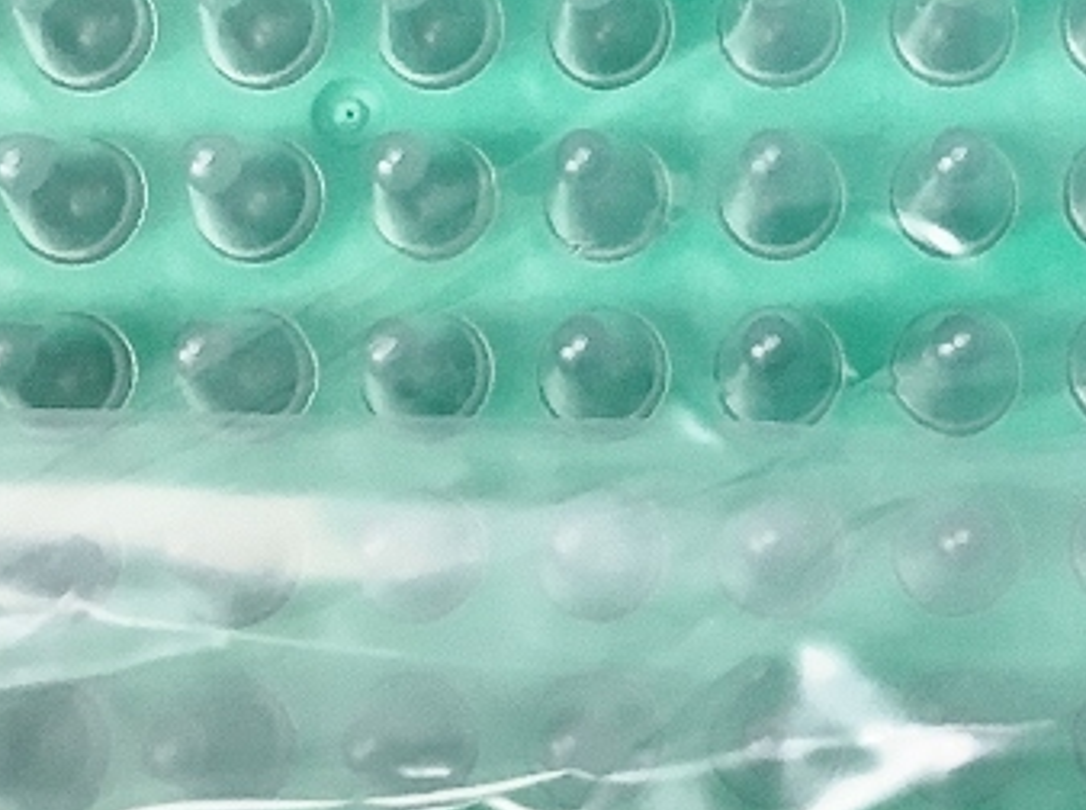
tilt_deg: -78.7
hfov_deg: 20.6
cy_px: -59
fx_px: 2943
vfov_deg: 15.3
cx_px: 925
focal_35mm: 94
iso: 160
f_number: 2.4
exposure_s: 1/60
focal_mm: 3.3
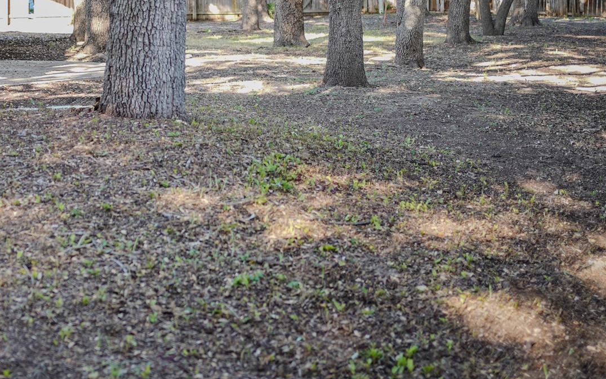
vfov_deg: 17.7
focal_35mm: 72
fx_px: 1189
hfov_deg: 28.0
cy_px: 16
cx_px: 130
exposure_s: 1/80
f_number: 1.8
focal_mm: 35
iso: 80
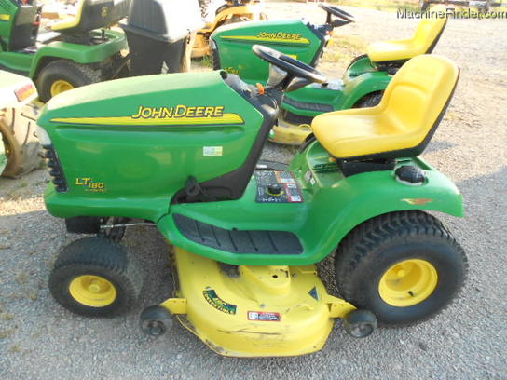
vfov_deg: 53.1
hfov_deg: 67.3
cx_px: 254
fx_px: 381
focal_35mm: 26
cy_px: 190
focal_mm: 4.6
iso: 80
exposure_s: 1/80
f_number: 3.2
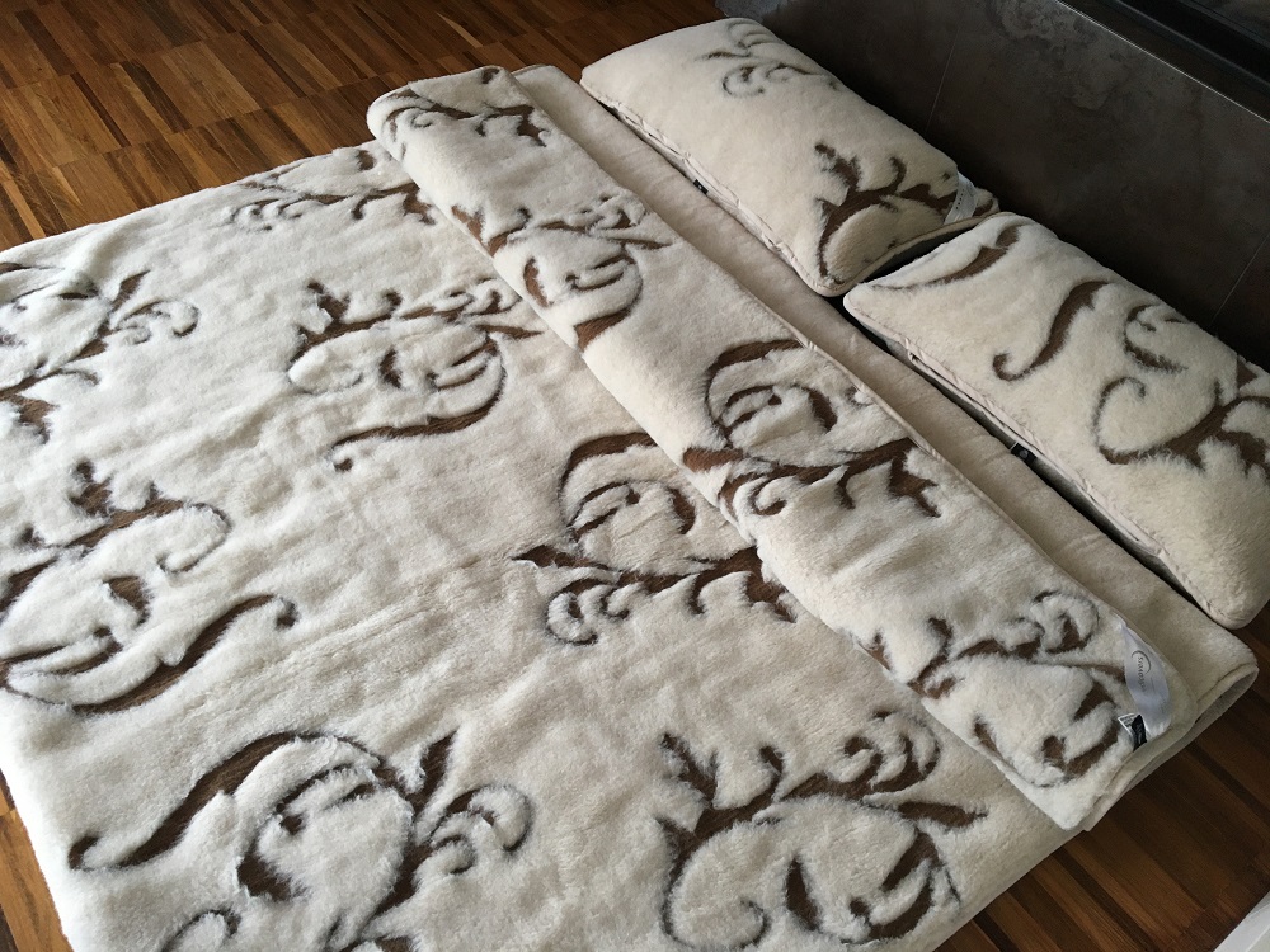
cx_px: 635
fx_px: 1064
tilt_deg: -50.6
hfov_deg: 61.7
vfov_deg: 48.2
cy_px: 476
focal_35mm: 29
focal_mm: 4.15
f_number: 2.2
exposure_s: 1/33
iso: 125
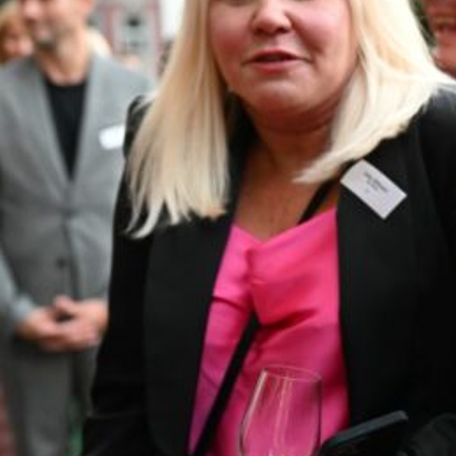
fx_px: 1848
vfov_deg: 14.0
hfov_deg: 13.8
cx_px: 500
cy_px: 146
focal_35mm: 124
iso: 1250
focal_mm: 42
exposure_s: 1/250
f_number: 3.2
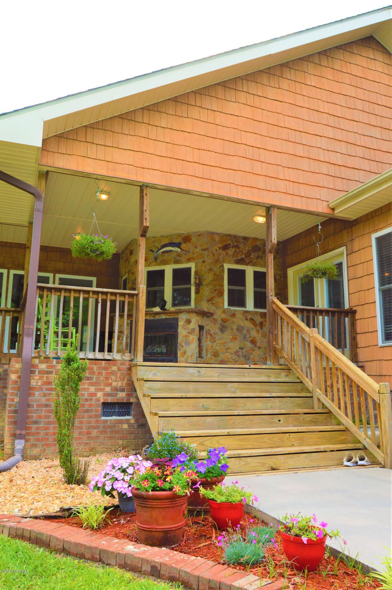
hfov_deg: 47.8
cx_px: 196
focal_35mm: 27
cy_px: 295
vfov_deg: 67.4
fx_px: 442
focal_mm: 18
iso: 400
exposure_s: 1/250
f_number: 10
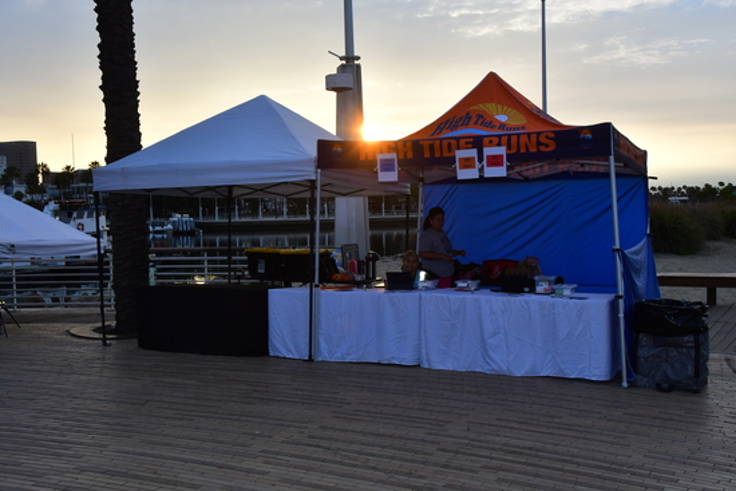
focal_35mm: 39
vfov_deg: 34.2
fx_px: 797
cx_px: 368
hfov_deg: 49.5
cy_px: 246
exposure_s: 1/250
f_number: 13
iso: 500
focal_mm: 26
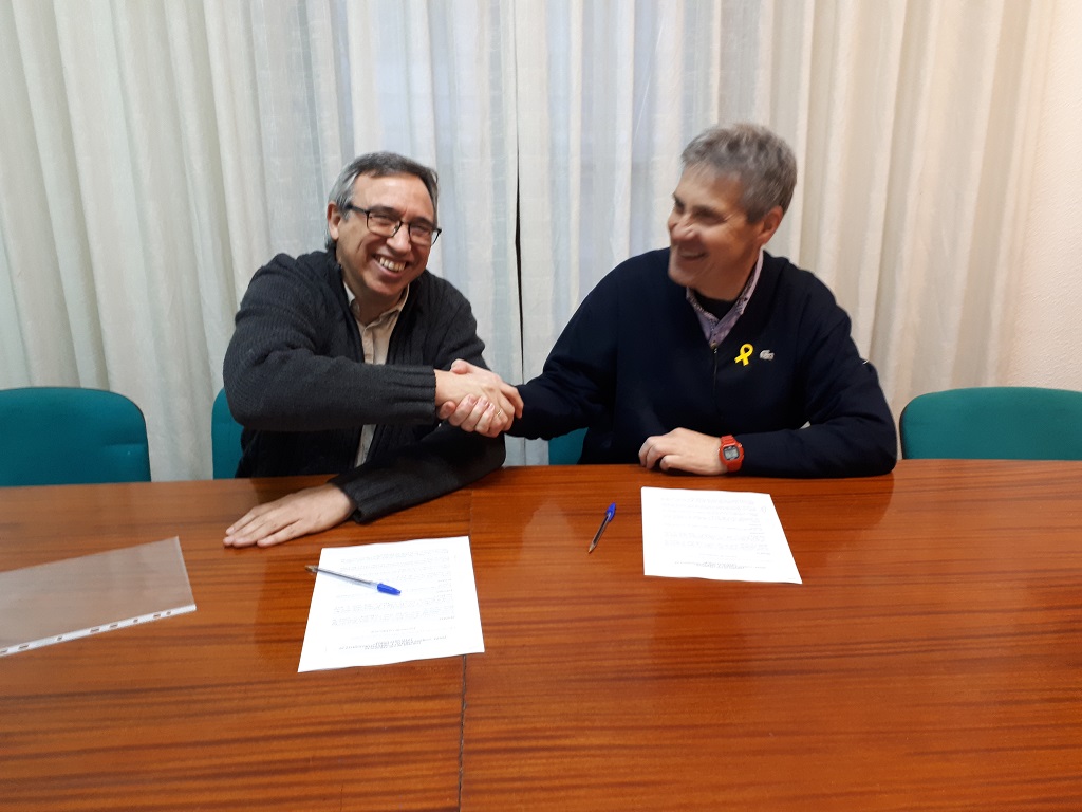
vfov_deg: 51.4
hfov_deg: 65.3
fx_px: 844
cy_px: 406
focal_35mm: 27
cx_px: 541
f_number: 1.9
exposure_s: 1/20
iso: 160
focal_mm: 3.6
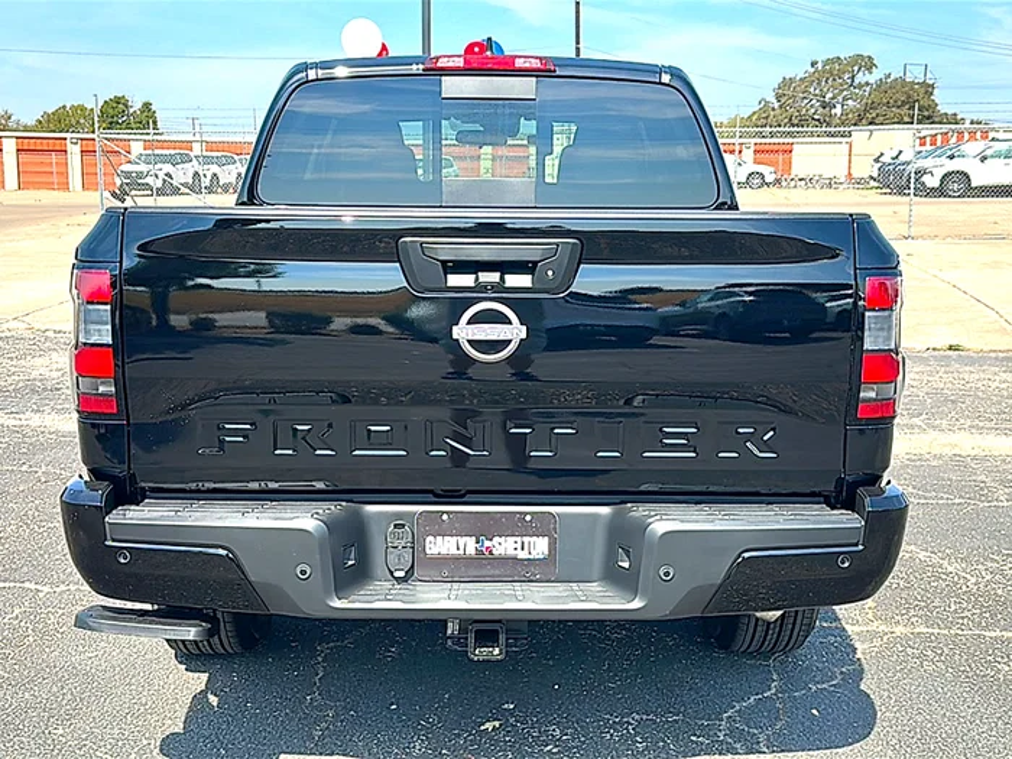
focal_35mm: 38
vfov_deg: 37.7
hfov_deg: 49.0
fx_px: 1111
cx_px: 506
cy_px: 380
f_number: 1.78
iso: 80
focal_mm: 6.86
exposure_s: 1/2262
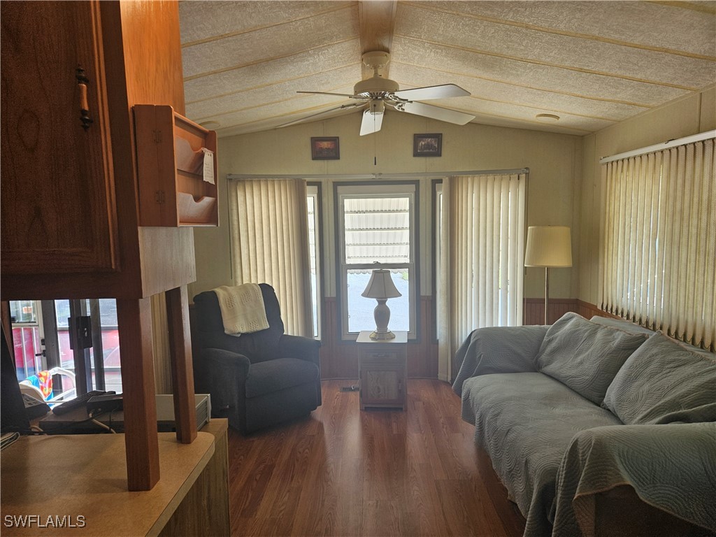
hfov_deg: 73.9
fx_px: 476
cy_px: 268
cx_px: 358
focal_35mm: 23
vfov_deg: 58.9
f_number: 1.8
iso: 50
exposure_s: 1/120
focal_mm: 5.4
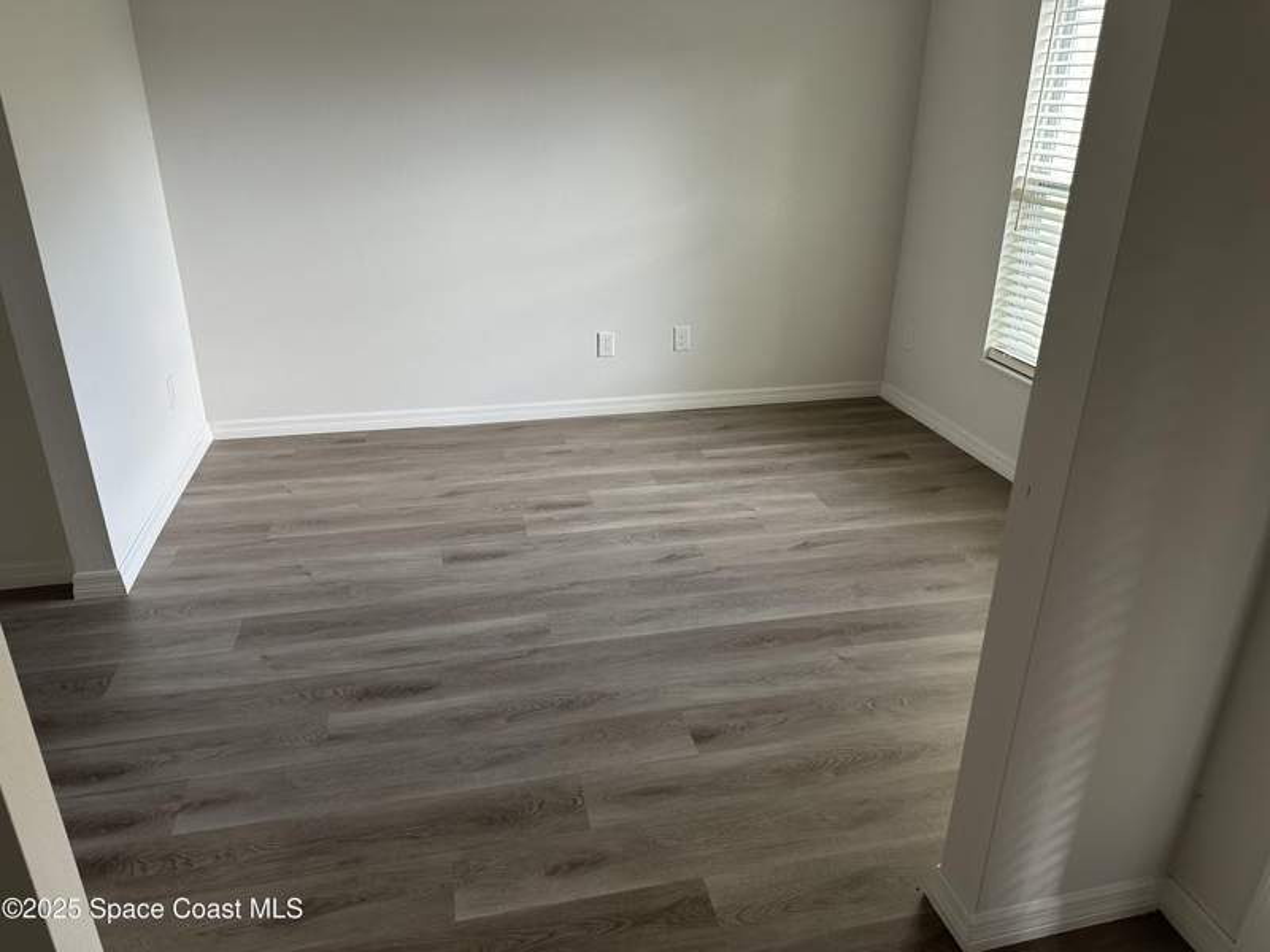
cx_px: 635
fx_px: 881
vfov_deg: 56.8
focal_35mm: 24
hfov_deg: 71.6
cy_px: 476
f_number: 1.78
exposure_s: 1/64
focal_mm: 6.86
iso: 250
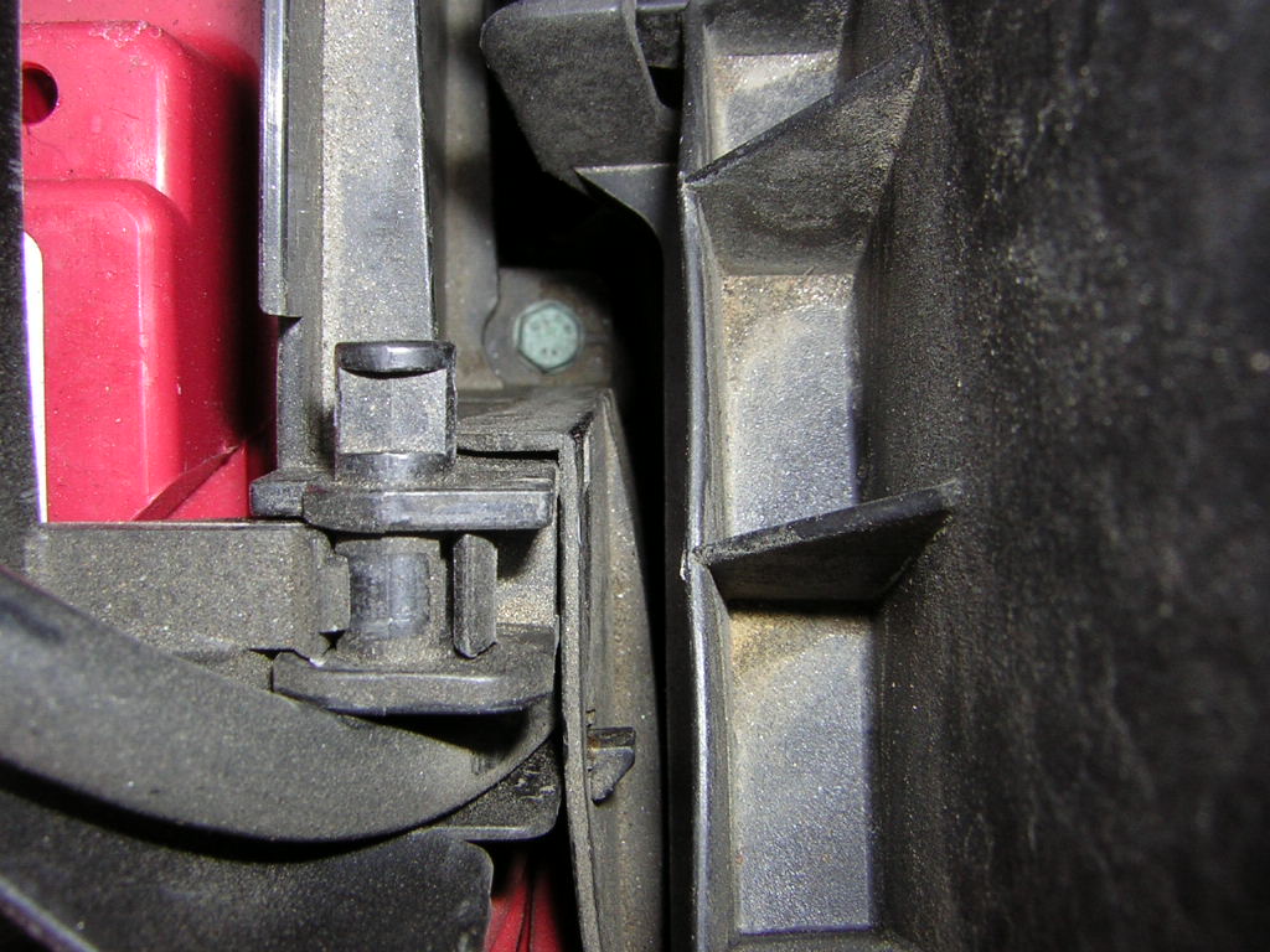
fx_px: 1321
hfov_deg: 51.4
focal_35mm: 36
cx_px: 635
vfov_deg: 39.7
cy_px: 476
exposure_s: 1/60.1
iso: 50
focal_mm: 4.7
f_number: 5.2
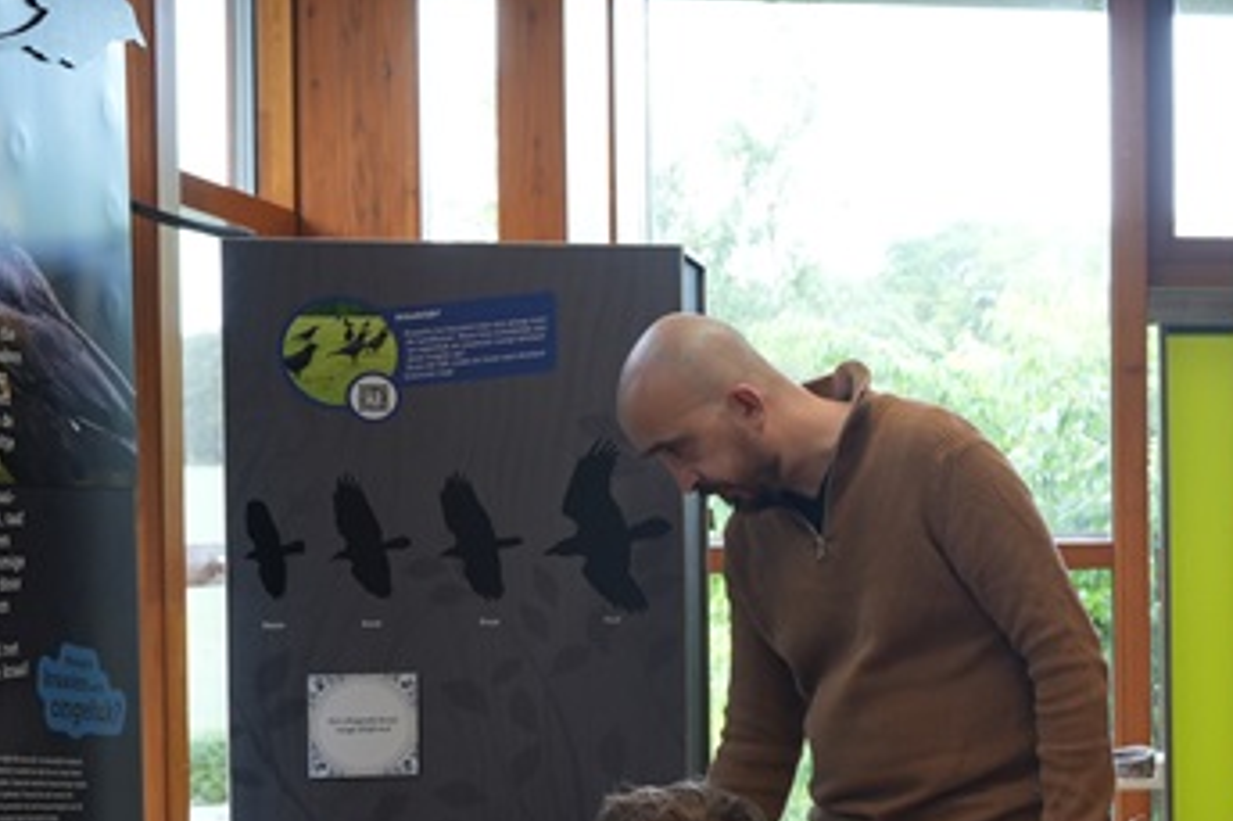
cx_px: 1466
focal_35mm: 61
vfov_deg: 22.2
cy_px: 523
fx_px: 2088
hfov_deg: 28.7
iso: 250
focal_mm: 21
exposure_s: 1/60
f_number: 4
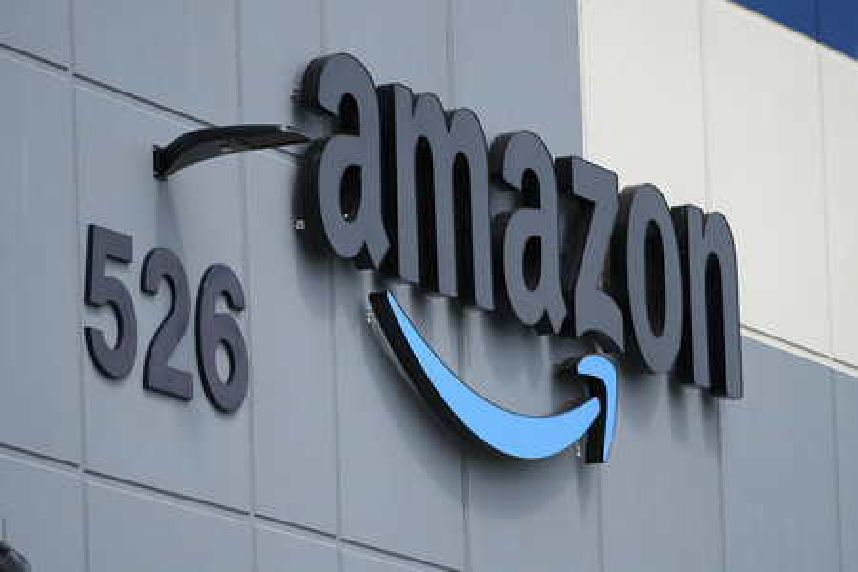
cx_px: 429
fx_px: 7364
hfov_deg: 6.7
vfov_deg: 4.4
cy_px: 286
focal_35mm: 309
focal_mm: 309
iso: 64
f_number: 5.6
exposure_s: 1/400
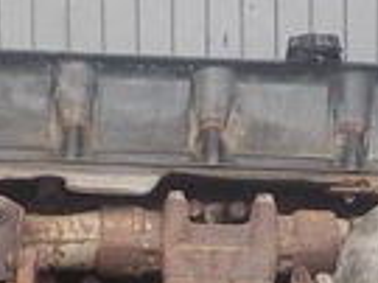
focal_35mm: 142
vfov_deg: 10.2
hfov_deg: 13.9
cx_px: 218
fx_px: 1549
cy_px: 356
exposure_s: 1/30
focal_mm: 4.1
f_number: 3.3
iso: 125
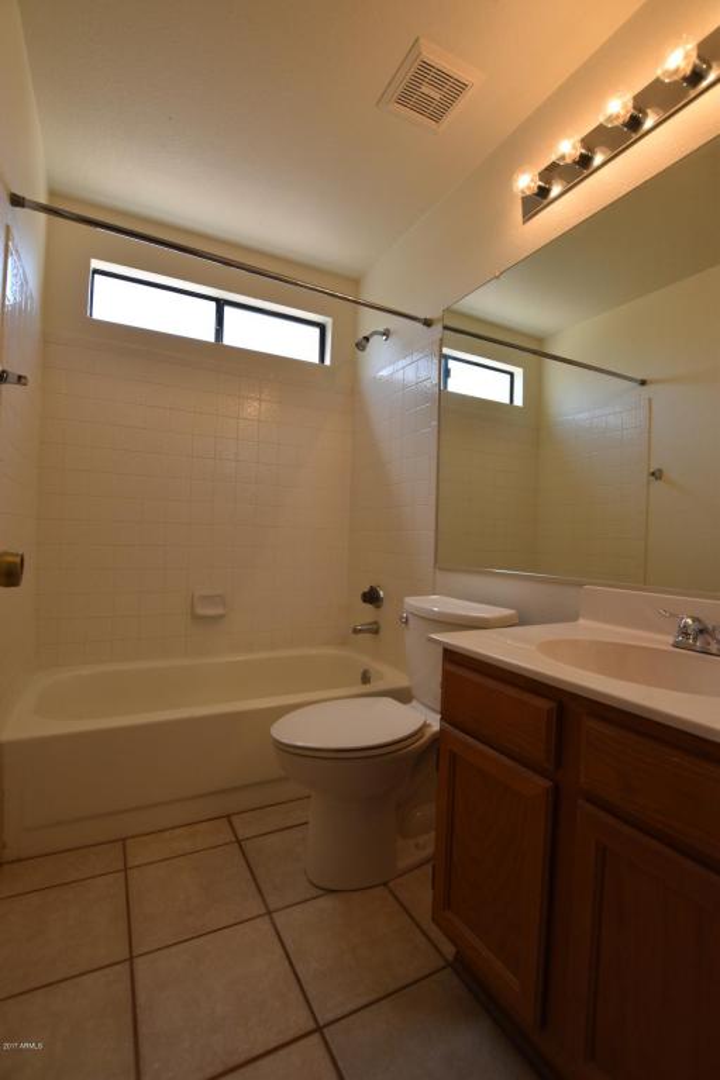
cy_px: 540
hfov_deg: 77.3
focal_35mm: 15
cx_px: 360
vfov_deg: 100.4
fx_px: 450
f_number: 6.3
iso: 400
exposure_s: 1/160
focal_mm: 10
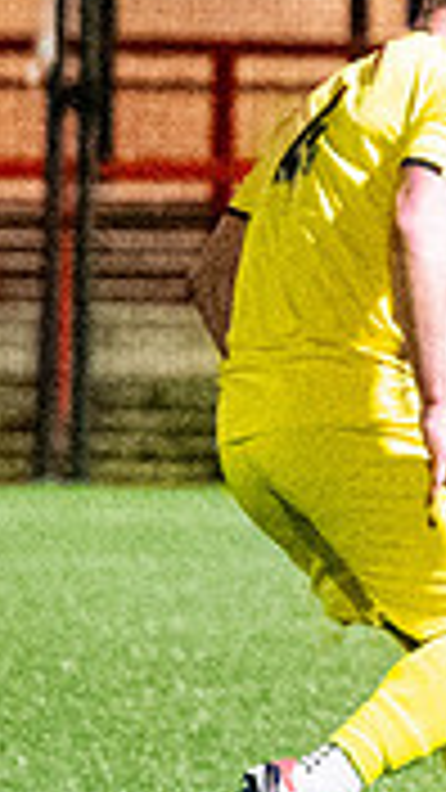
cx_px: 1632
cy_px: 539
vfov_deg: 2.1
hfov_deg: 1.2
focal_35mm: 1039
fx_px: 21844
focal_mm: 115
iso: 8000
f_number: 2.8
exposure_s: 1/1000
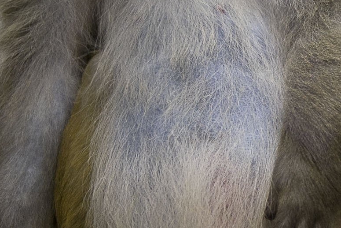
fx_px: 1393
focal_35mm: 147
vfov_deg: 9.2
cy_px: -24
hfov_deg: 13.6
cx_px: 410
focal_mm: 38
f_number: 2.8
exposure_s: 1/200
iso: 1250
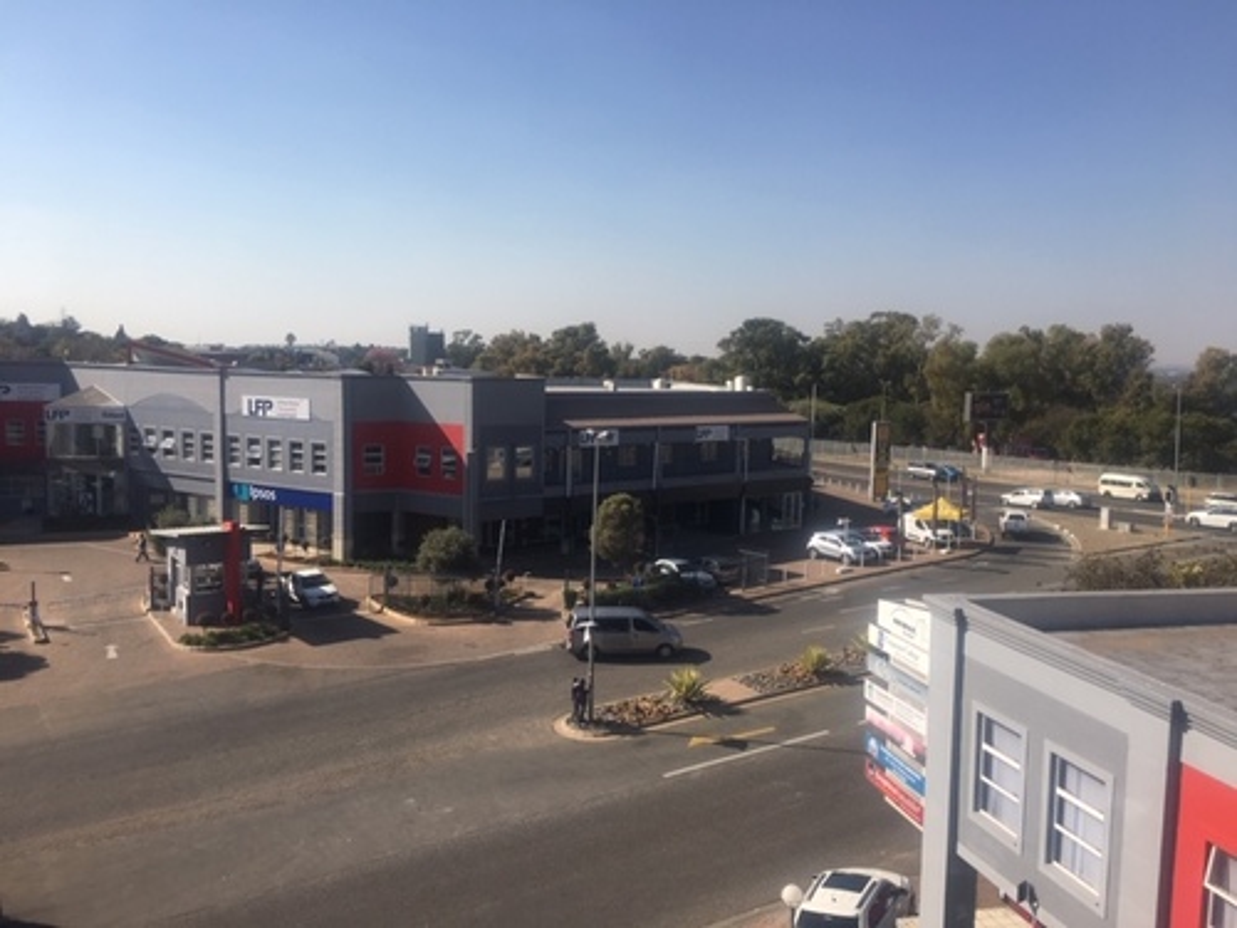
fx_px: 1036
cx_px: 618
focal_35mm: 29
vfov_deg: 48.2
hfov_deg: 61.7
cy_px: 464
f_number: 2.2
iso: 25
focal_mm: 4.15
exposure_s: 1/1637
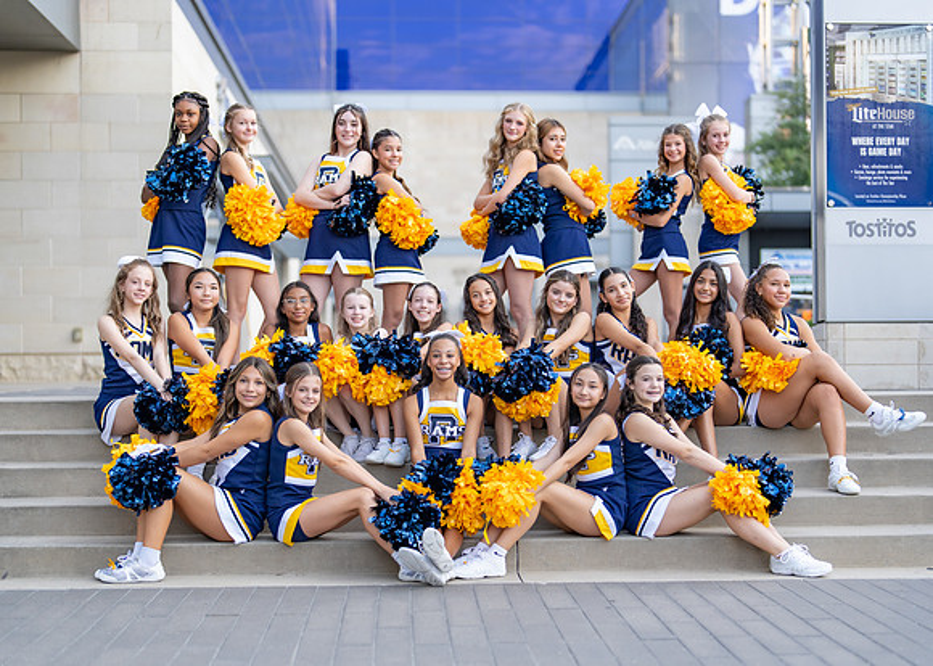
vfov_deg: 24.4
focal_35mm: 58
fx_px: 1536
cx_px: 486
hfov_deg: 33.8
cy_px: 369
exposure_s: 1/800
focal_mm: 50
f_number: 1.2
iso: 160
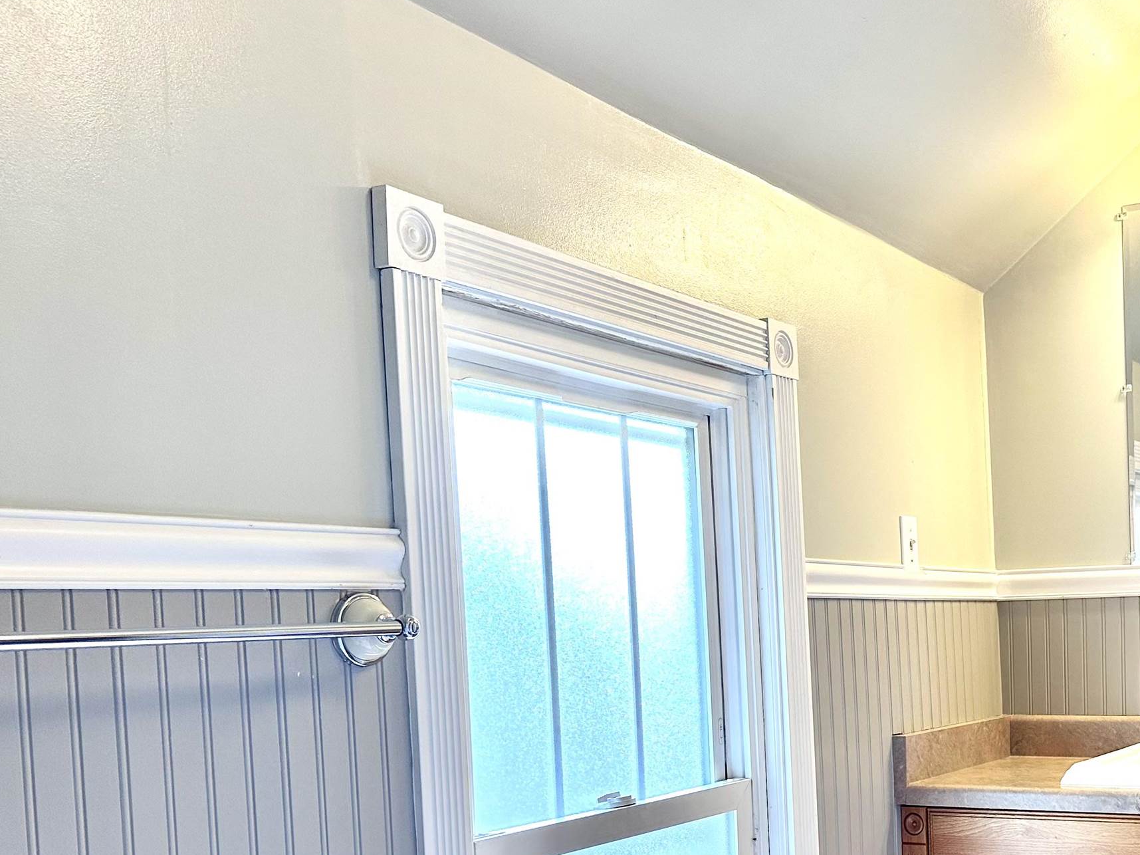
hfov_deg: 41.3
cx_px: 968
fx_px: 1416
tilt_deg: -1.9
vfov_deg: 32.8
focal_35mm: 43
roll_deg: +1.5
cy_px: 661
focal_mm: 6.86
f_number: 1.78
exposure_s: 1/120
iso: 125
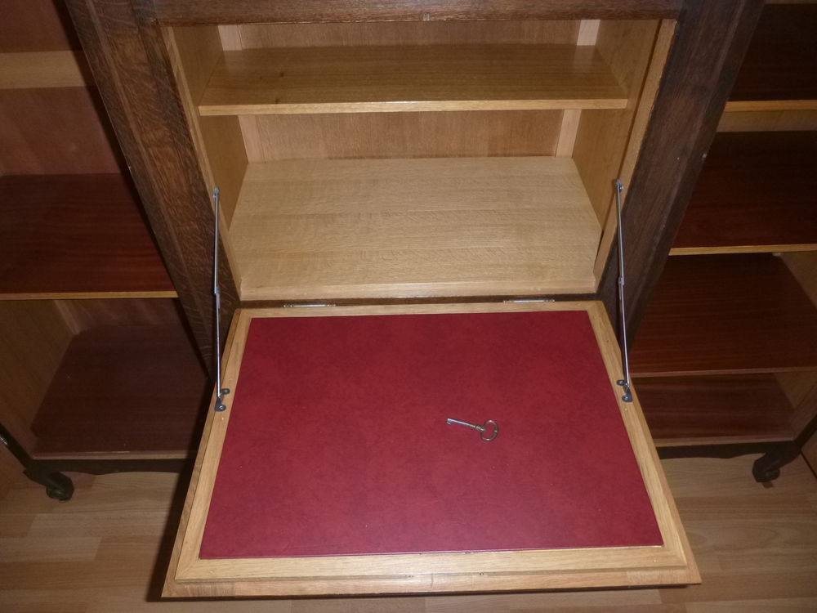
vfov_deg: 54.9
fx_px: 590
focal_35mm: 25
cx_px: 408
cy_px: 306
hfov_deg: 69.4
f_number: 3.9
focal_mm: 4.5
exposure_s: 1/60
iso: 250
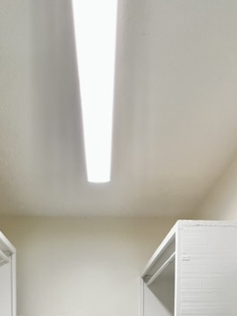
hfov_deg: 38.6
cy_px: 356
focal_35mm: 37
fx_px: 338
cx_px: 100
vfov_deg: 39.7
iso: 125
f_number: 1.8
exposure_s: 1/120
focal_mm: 1.57
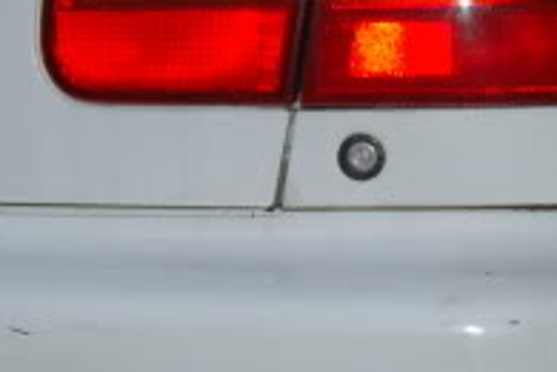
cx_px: 393
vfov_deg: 8.0
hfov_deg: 11.9
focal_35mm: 172
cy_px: 113
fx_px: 2661
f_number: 3.3
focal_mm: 28
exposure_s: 1/60
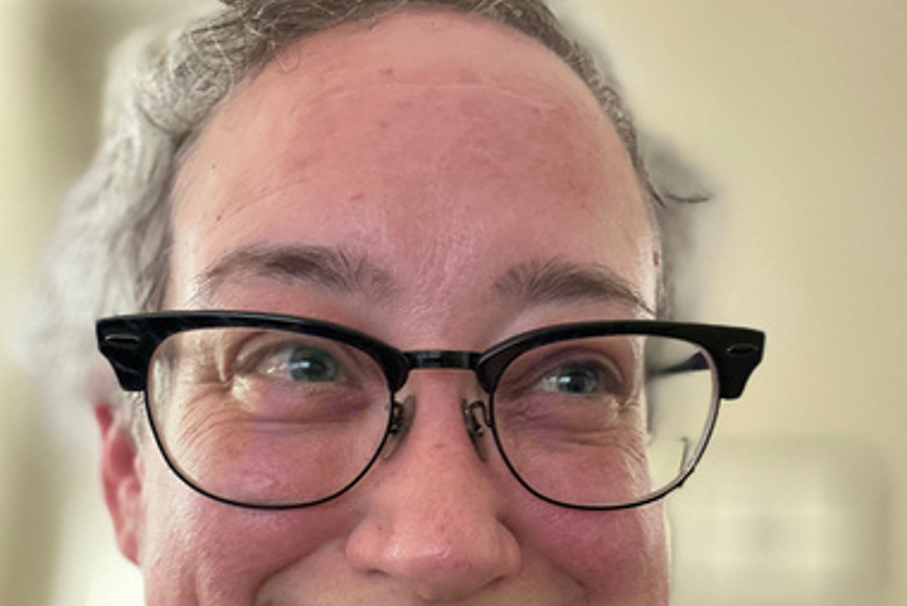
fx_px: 1059
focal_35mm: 42
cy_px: 511
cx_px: 456
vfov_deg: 30.9
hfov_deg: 46.4
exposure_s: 1/40
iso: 320
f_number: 1.9
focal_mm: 2.69
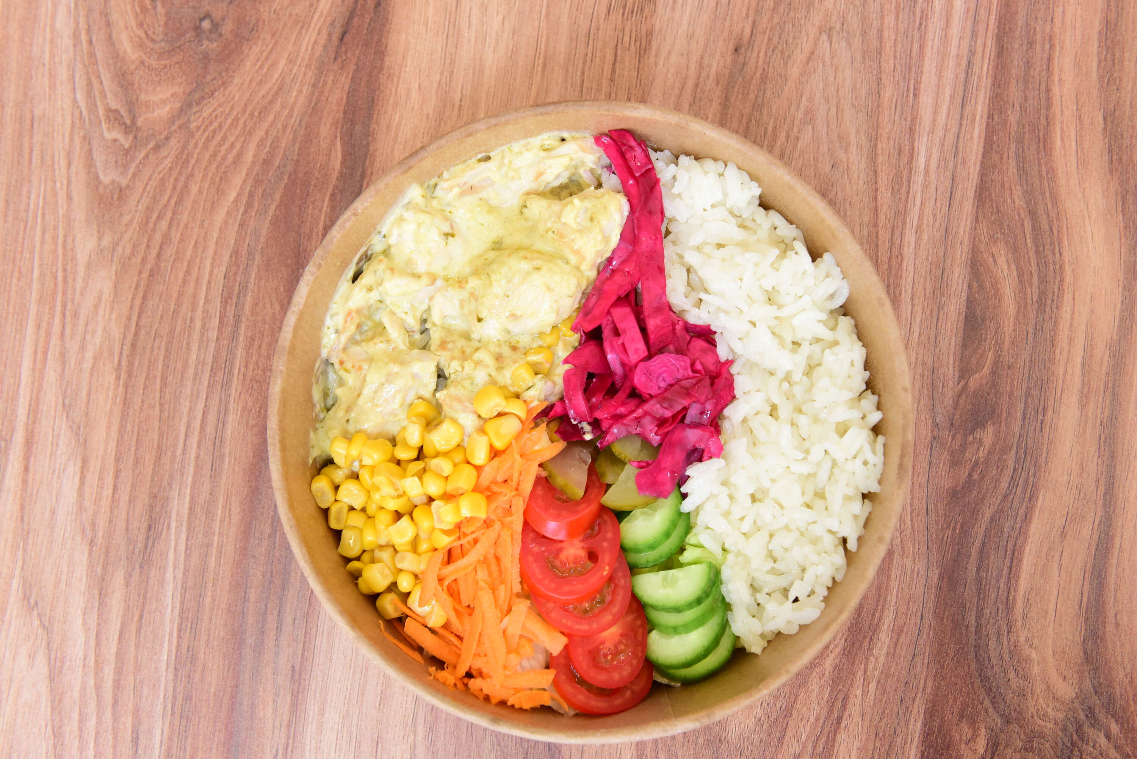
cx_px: 568
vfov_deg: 30.5
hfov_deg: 44.5
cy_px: 380
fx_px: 1390
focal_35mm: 44
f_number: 8
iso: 2000
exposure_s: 1/125
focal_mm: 44
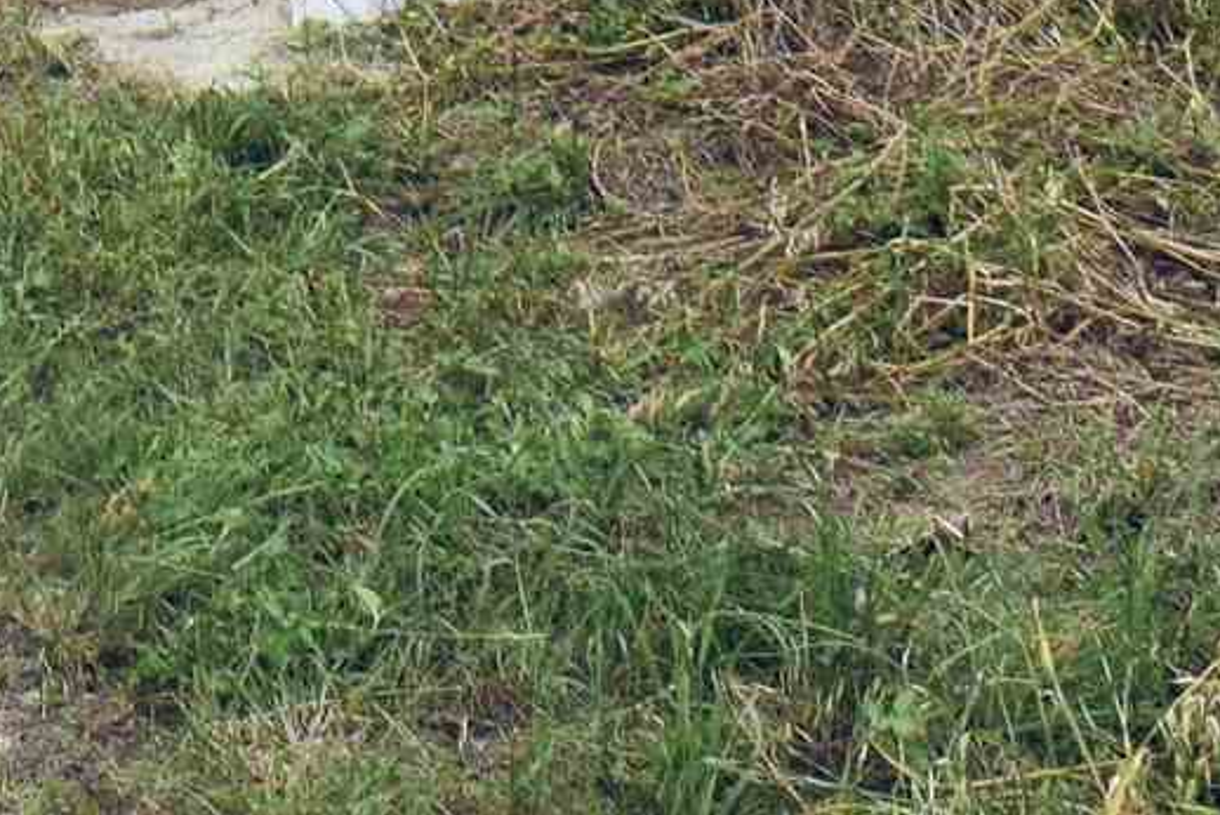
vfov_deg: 7.7
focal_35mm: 160
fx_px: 5425
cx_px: -127
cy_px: -1406
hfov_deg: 12.6
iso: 400
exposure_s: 1/200
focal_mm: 18
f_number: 10
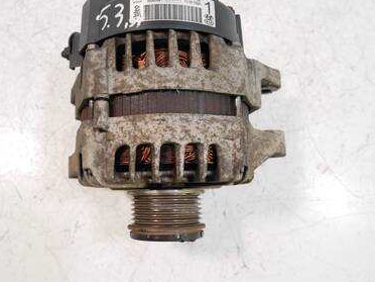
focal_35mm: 31
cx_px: 156
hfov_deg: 58.0
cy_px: 136
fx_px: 336
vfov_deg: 45.4
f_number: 3.5
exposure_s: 1/60
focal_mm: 12
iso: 800
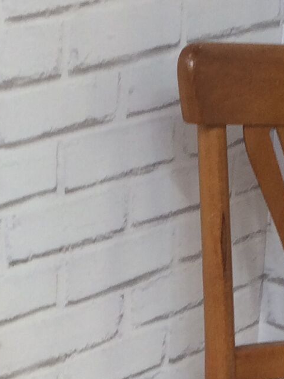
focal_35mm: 147
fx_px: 1608
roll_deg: +2.3
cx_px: 146
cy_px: 574
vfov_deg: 12.7
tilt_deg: -32.2
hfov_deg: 10.1
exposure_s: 1/100
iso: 40
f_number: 2.2
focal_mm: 4.15
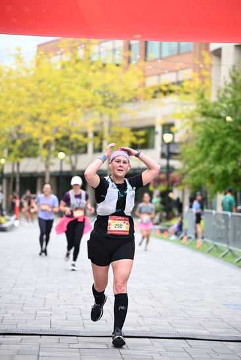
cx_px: 120
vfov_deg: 18.6
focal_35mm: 110
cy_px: 180
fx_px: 1104
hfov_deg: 12.5
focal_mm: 110
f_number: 2.8
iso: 640
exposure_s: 1/1600
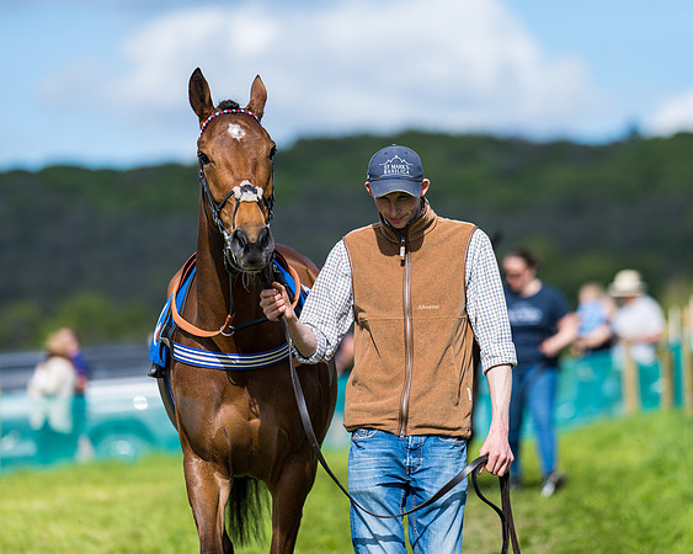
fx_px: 4368
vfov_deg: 7.3
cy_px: 213
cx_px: 443
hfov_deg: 9.1
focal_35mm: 213
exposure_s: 1/3200
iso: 50
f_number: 2
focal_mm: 135
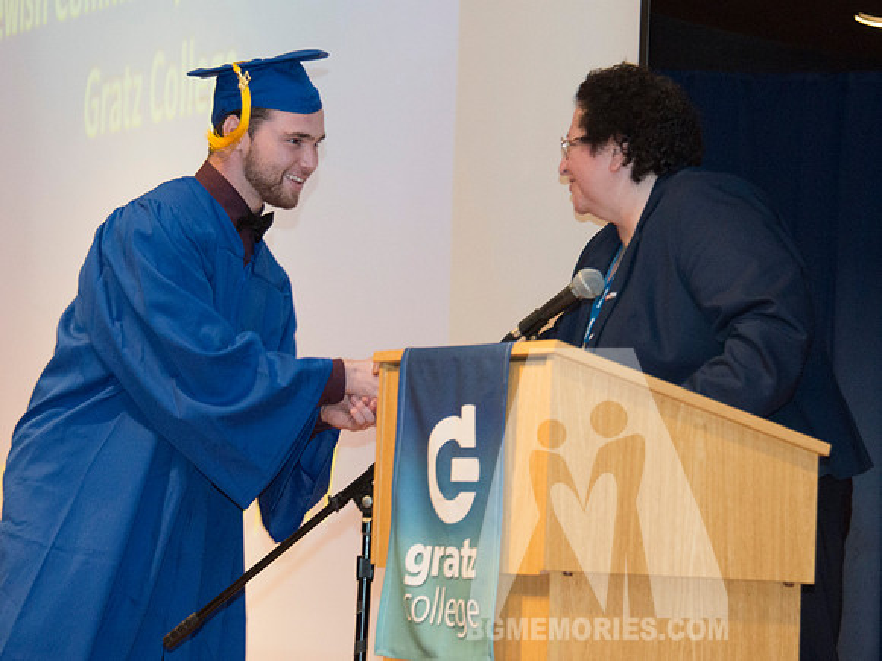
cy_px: 363
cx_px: 448
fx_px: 4059
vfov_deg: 9.3
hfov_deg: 12.4
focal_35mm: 159
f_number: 5.3
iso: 2000
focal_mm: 105
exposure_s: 1/80
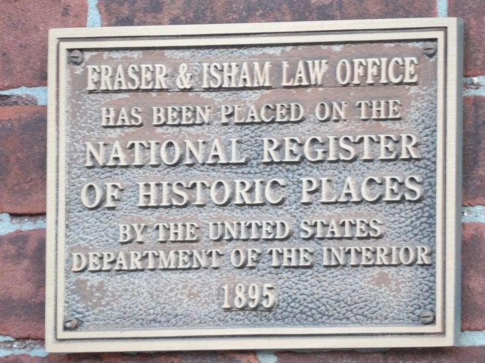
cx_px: 242
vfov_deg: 1.4
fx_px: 14753
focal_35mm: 1053
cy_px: 182
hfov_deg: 1.9
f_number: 5.7
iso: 800
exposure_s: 1/7
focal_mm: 188.8
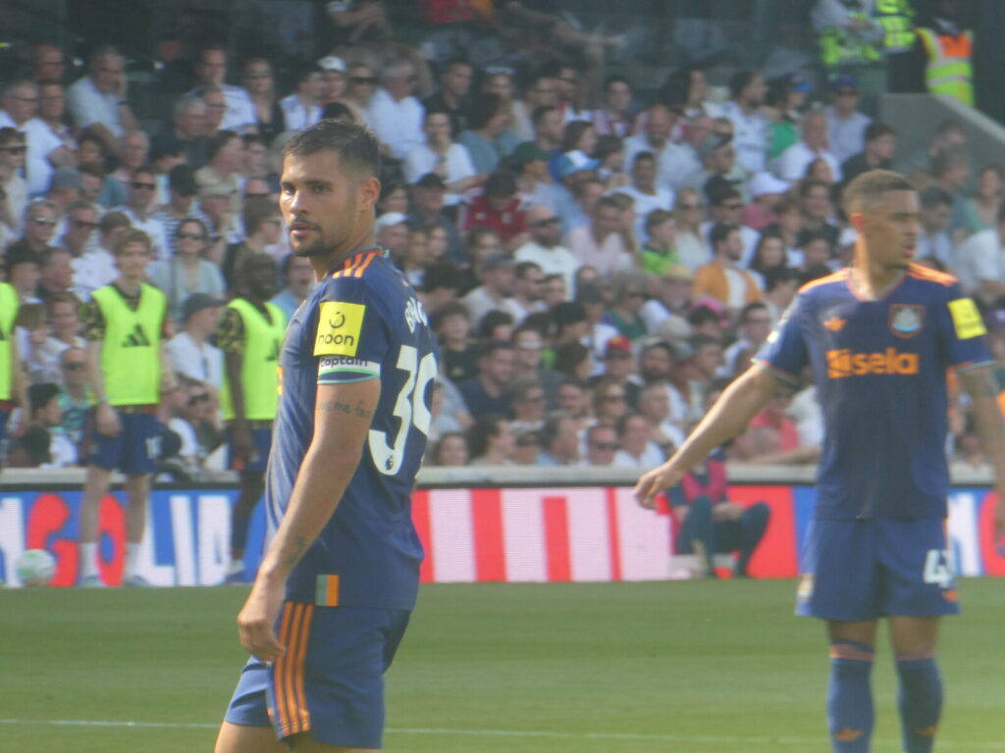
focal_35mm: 720
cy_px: 376
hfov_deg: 2.8
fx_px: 20904
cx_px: 502
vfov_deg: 2.1
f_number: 6.4
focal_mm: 129
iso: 200
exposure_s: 1/125
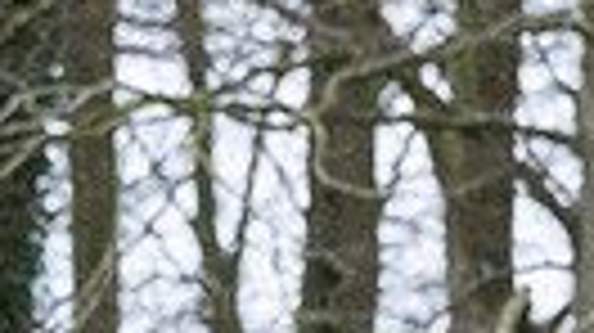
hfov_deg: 1.3
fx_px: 25338
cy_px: 810
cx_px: 1
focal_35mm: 1610
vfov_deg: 0.8
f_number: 5
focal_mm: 200
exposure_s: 1/500
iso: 1600
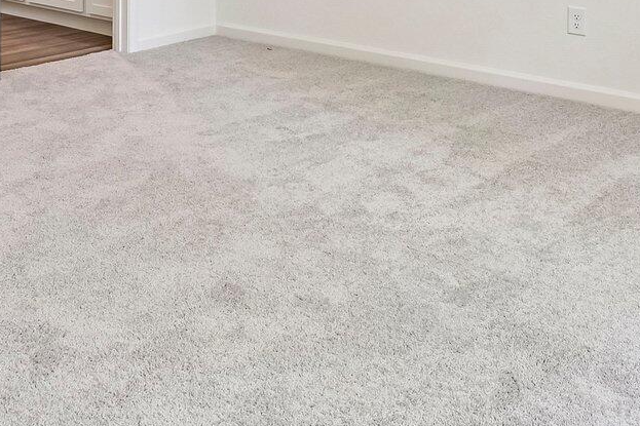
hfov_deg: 42.4
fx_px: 818
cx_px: 241
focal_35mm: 46
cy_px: -134
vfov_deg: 25.1
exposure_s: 1/15
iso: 280
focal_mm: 14
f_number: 8
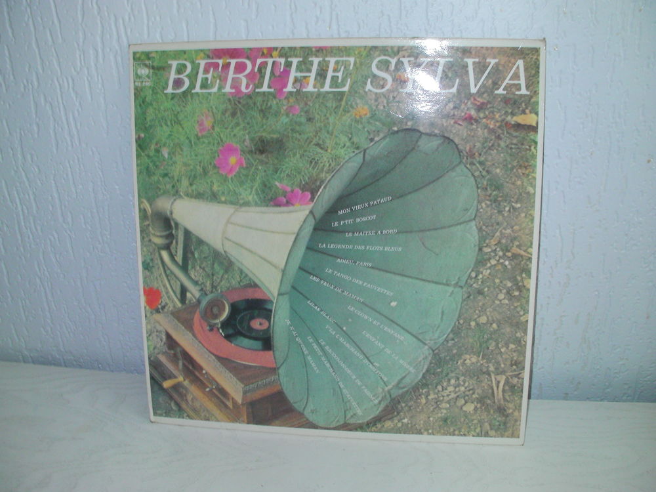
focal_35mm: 38
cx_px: 328
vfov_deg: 37.7
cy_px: 246
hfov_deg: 49.0
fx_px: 720
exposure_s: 1/30
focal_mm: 6.3
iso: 134
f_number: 5.6
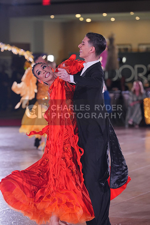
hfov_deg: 9.2
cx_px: 75
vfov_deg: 13.7
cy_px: 112
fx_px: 937
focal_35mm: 150
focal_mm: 150
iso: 1600
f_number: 4
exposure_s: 1/400
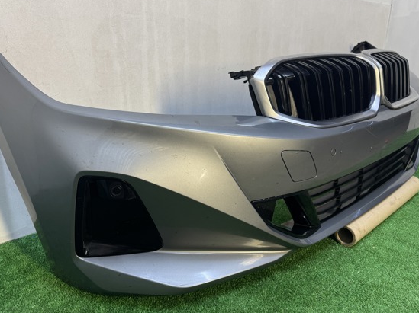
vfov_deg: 49.7
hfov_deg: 63.5
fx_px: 339
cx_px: 201
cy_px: 147
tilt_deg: -20.4
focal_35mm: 28
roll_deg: -1.7
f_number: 1.78
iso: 80
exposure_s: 1/100
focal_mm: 6.76
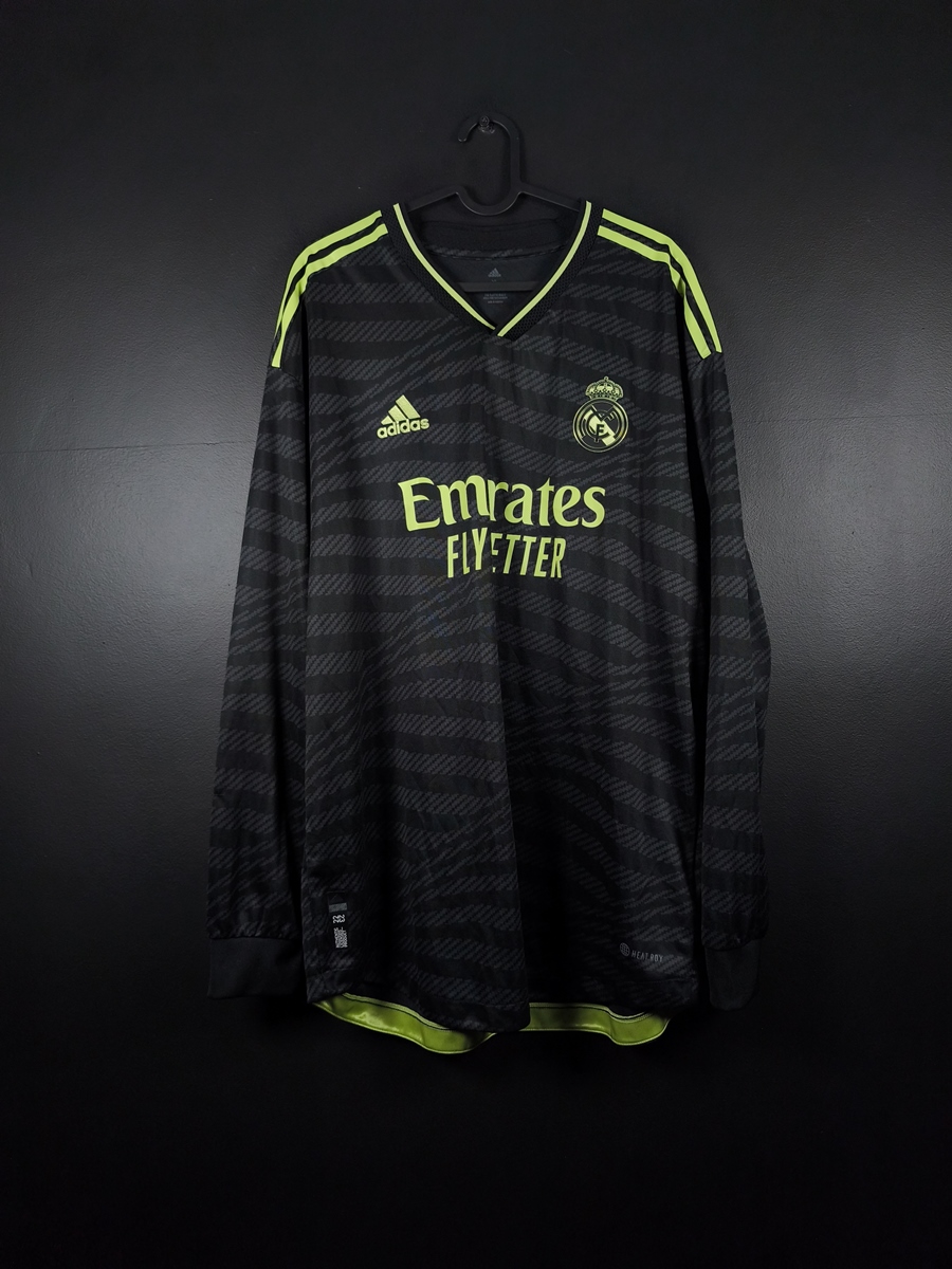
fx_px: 843
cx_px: 476
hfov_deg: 58.9
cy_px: 634
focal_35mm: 23
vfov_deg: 73.9
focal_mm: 6.57
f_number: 1.6
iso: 400
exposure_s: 1/250
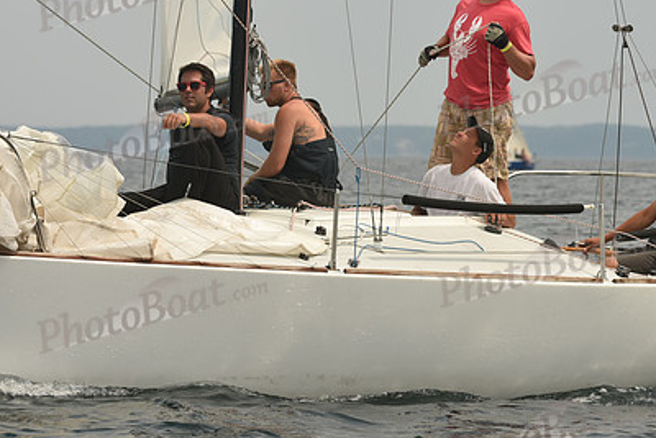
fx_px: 5286
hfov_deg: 7.1
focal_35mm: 290
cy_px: 203
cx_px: 354
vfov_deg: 4.7
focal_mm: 200
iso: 250
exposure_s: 1/1000
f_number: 7.1
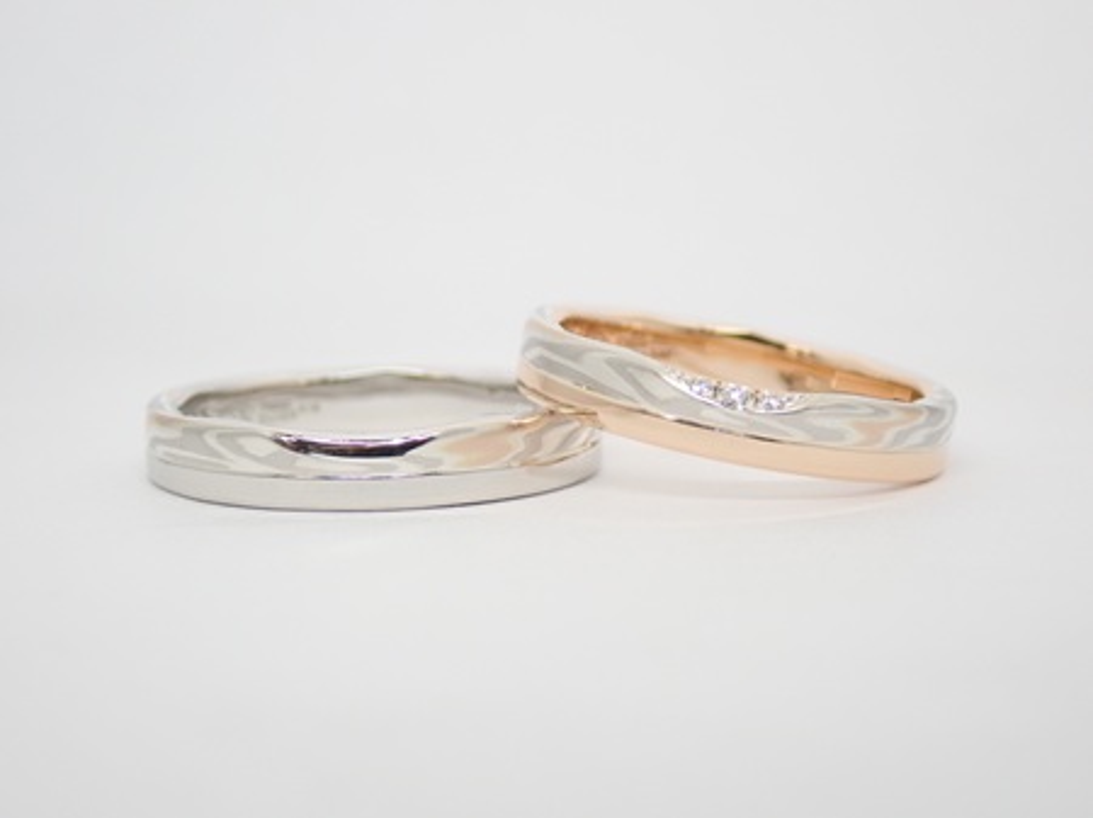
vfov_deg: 19.1
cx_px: 546
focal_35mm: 77
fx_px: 2430
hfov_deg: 25.3
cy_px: 409
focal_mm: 13.65
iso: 200
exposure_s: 1/100
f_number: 4.1
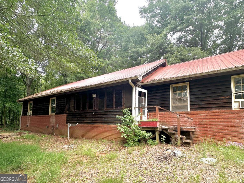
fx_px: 99
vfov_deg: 85.6
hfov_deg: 102.1
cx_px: 122
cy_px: 92
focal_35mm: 14
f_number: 2.2
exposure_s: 1/158
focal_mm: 2.22
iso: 40
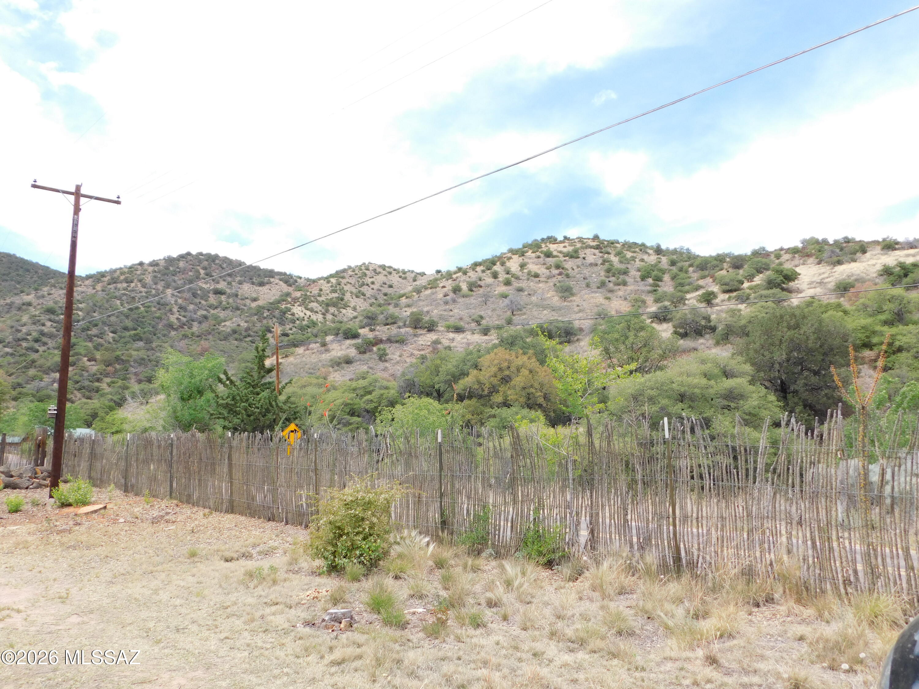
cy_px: 344
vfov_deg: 46.8
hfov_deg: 60.0
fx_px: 796
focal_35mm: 30
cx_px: 460
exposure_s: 1/500
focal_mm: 5.3
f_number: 3.2
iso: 125
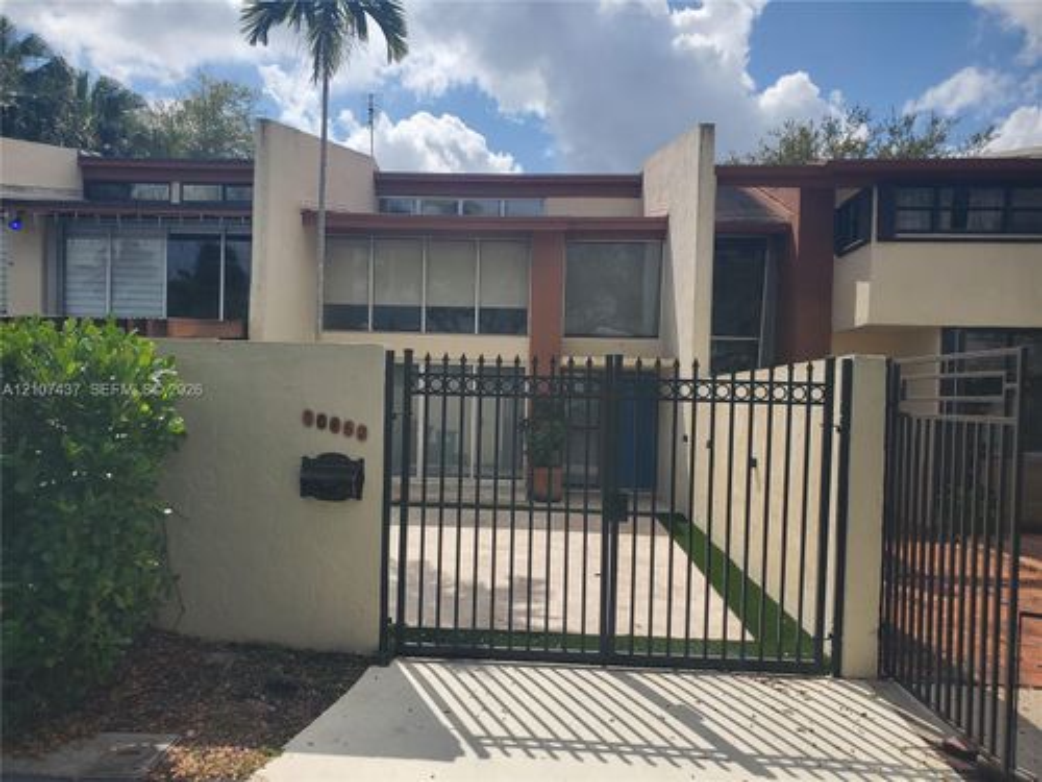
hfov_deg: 67.3
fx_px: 783
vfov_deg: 53.1
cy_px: 391
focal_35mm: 26
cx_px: 521
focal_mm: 4.3
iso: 50
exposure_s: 1/2826
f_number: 2.4
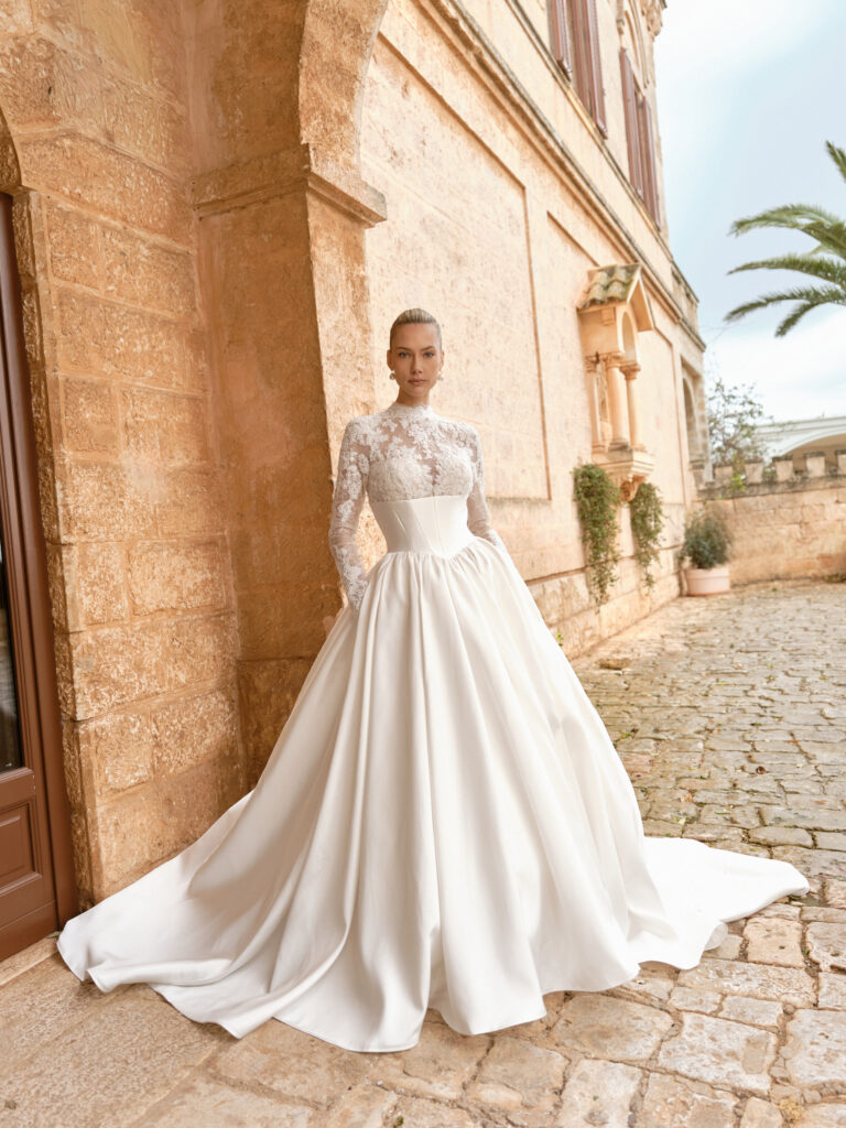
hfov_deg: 51.4
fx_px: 880
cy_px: 564
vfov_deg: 65.3
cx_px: 423
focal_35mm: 27
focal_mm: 34.4
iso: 500
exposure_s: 1/250
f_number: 4
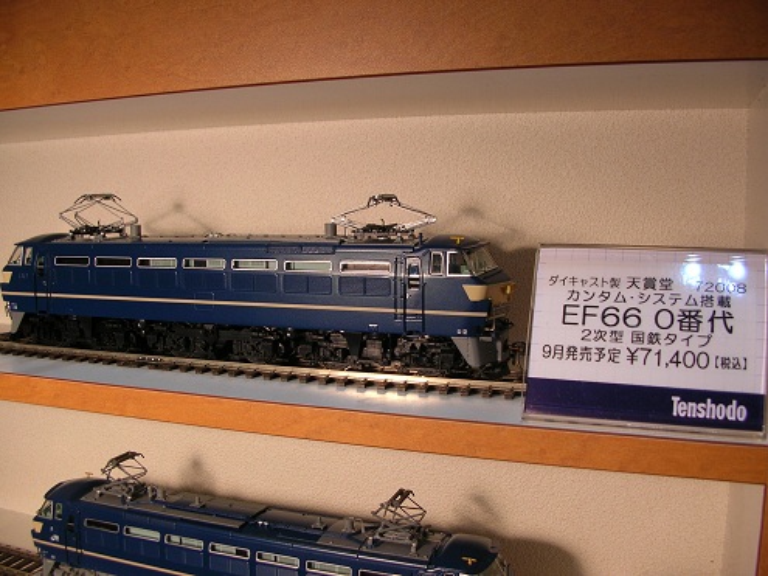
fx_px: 776
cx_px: 384
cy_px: 288
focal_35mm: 35
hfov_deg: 52.6
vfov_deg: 40.7
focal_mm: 5.8
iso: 50
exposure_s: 1/42
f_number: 2.8
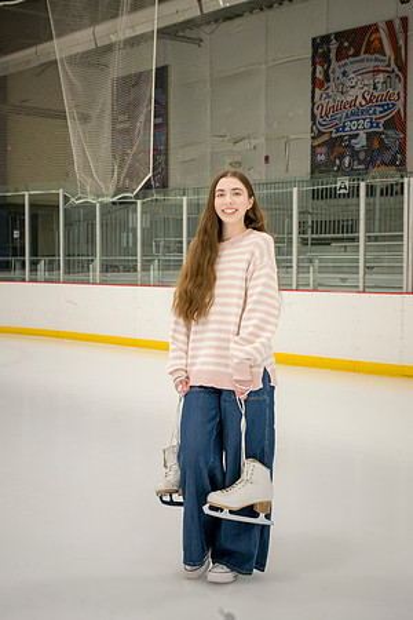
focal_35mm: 56
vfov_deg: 35.6
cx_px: 206
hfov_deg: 24.2
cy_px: 310
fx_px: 964
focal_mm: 56
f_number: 8
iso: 3200
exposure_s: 1/400
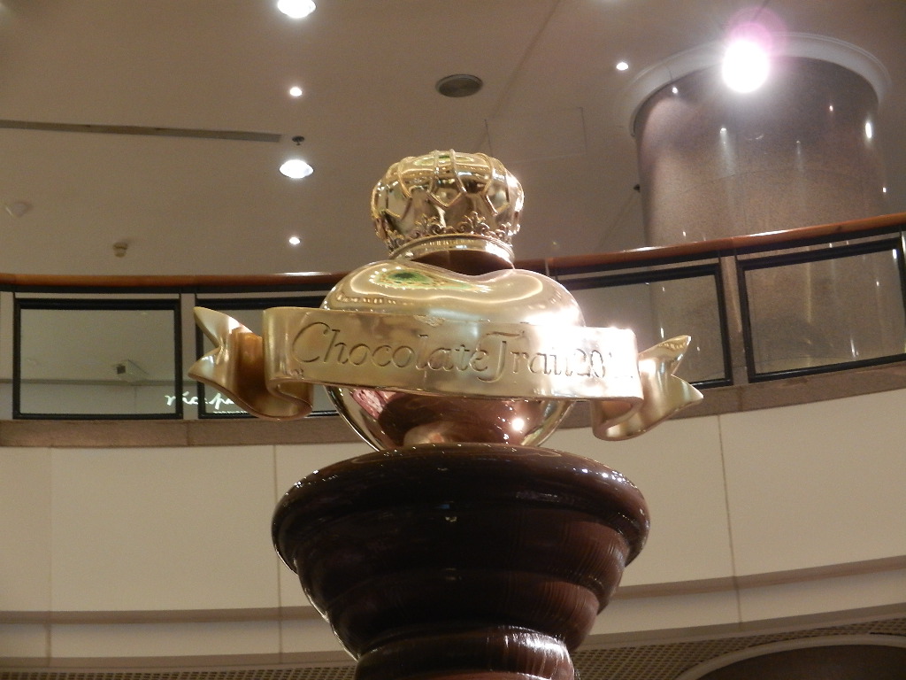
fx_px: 2774
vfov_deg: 14.0
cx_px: 453
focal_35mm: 106
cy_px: 340
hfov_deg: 18.5
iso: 400
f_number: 5
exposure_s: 1/20
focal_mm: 19.1
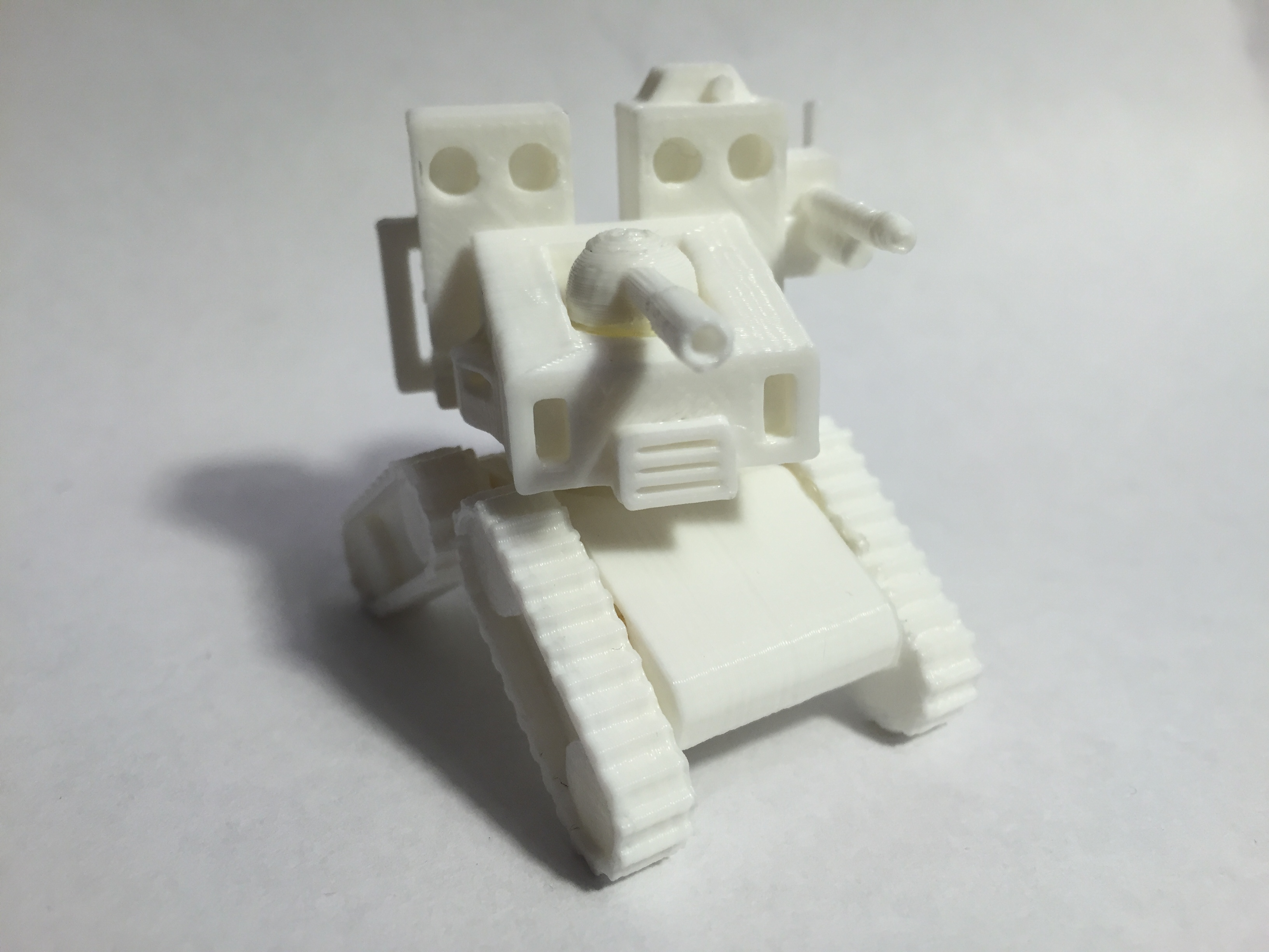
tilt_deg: -23.9
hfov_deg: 61.7
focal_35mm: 29
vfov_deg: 48.2
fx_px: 1063
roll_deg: +0.3
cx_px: 634
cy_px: 476
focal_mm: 4.15
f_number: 2.2
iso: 40
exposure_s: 1/40
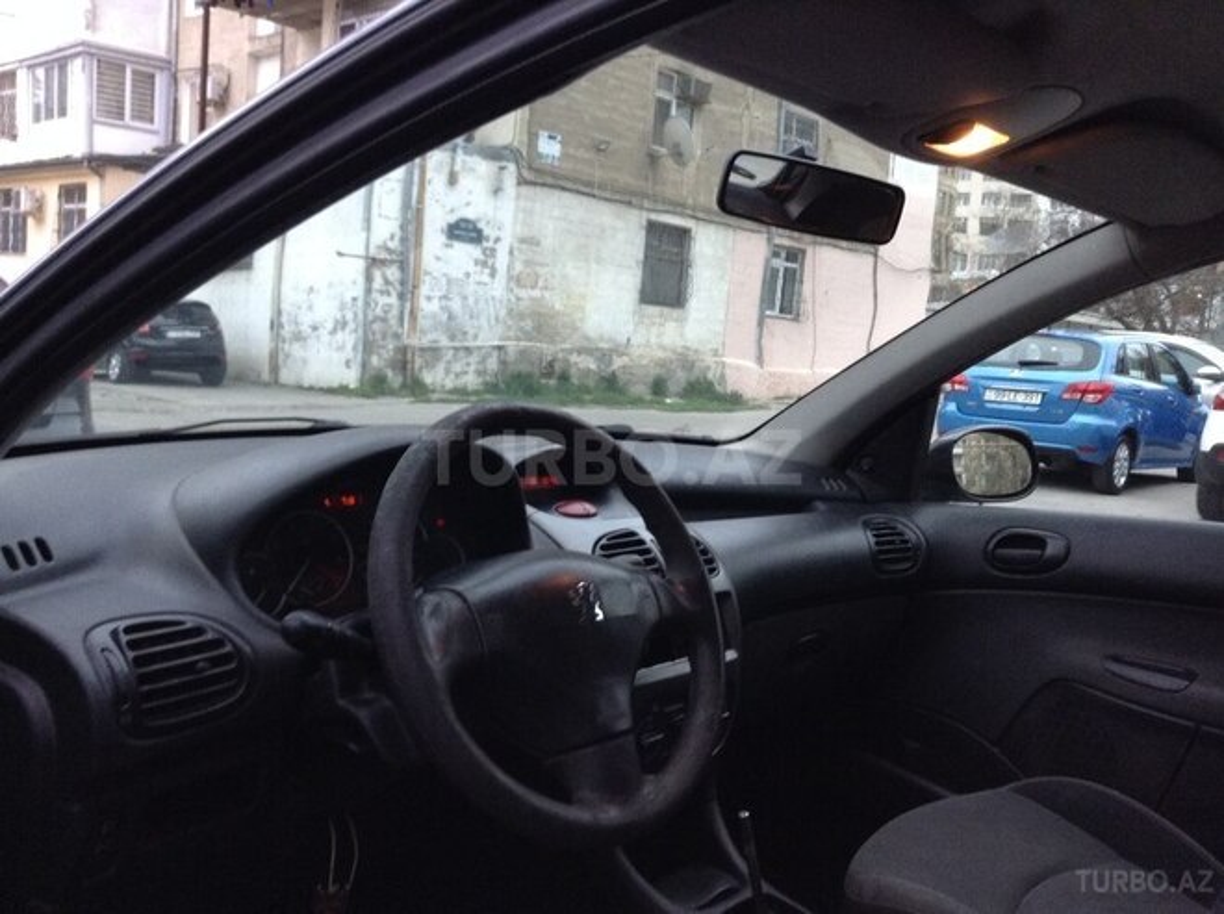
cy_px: 457
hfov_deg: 55.4
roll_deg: -6.4
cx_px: 612
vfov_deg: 42.8
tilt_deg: -8.7
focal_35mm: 33
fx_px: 1165
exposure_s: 1/24
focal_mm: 3.3
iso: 125
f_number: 2.4
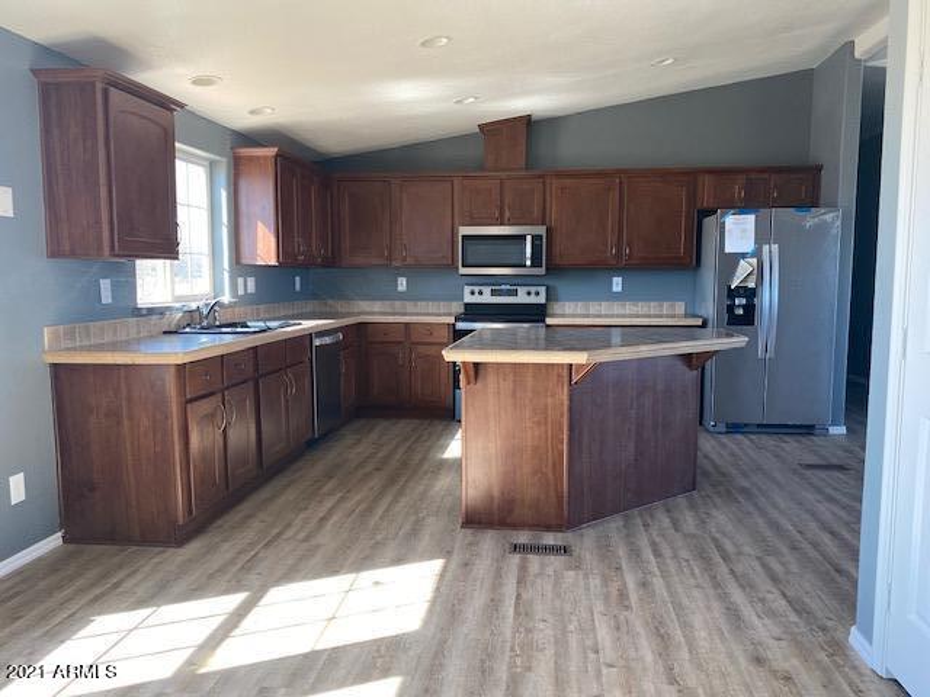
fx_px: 699
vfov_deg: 53.1
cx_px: 465
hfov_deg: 67.3
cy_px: 348
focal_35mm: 26
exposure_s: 1/121
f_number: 1.8
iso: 100
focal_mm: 4.25
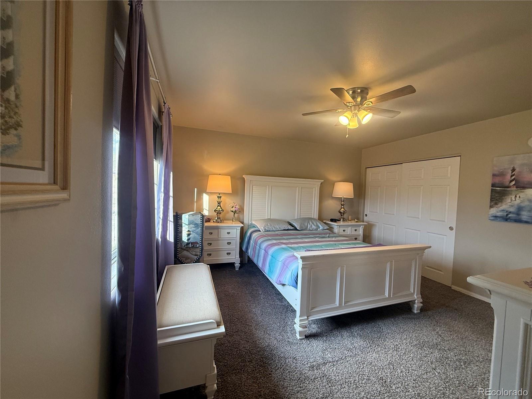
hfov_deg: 102.1
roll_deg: -2.0
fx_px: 215
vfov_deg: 85.7
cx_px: 266
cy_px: 200
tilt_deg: -1.6
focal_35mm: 14
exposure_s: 1/120
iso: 160
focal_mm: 2.22
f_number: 2.2
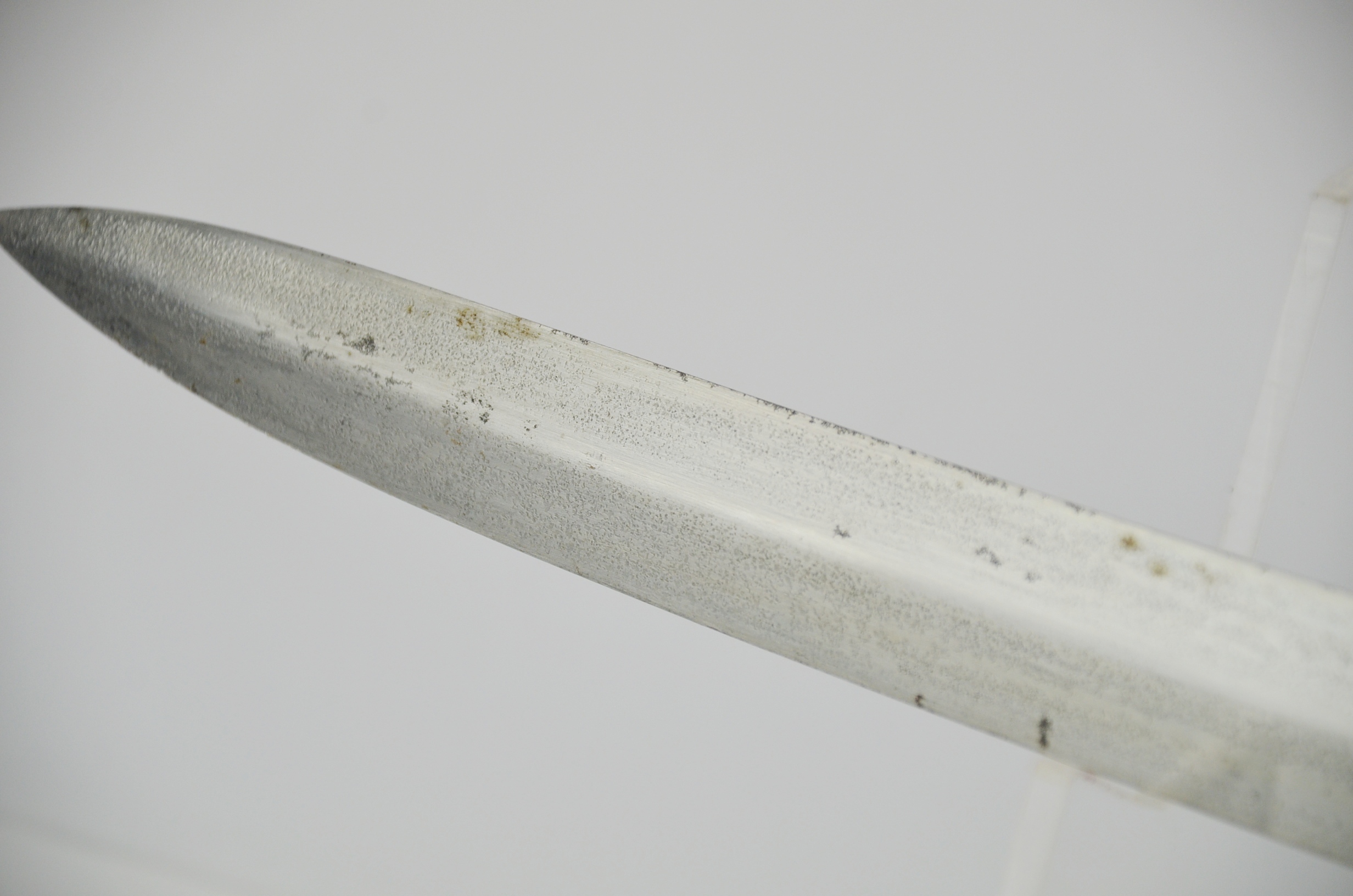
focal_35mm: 202
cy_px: 448
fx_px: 7595
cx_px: 676
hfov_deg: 10.2
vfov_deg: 6.8
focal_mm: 135
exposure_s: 1/250
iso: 560
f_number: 5.6
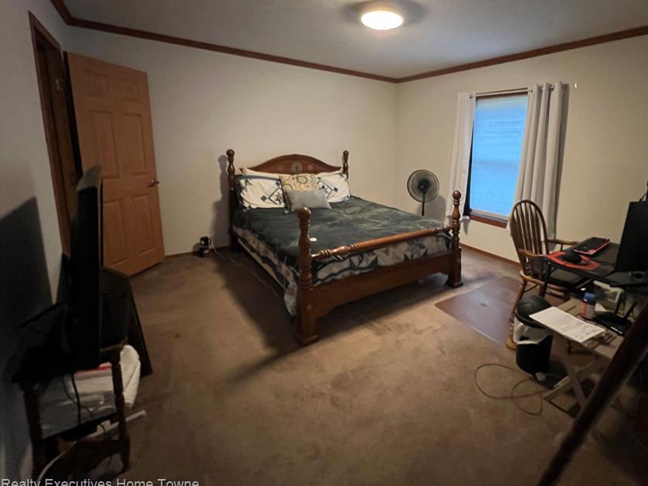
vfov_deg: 77.3
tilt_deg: -9.3
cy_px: 195
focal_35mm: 16
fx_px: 300
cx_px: 397
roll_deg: -1.7
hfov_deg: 92.9
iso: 1000
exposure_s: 1/40
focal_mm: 1.57
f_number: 1.8
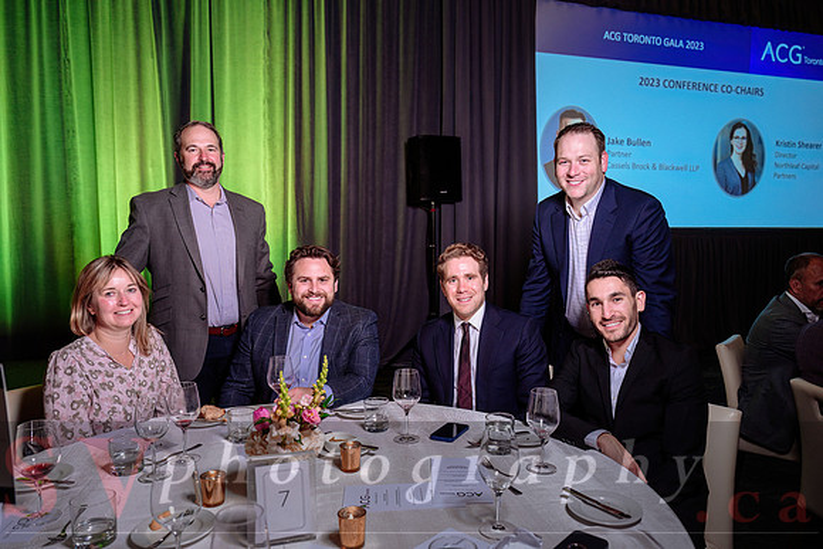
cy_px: 274
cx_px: 433
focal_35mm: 26
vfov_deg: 50.0
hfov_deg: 69.9
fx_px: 589
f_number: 3.5
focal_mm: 24
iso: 1000
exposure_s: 1/125
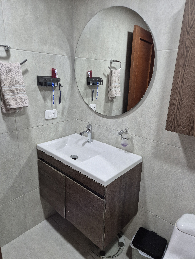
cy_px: 130
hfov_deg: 58.9
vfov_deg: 73.9
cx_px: 98
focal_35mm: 23
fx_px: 173
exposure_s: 1/120
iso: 250
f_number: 1.8
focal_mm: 5.4
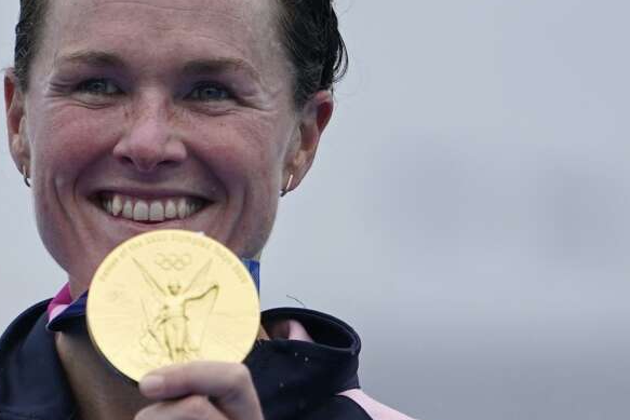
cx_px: -12
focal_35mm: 1234
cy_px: 342
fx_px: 21599
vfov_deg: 1.1
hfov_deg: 1.7
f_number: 5.6
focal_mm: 400
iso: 640
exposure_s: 1/2500
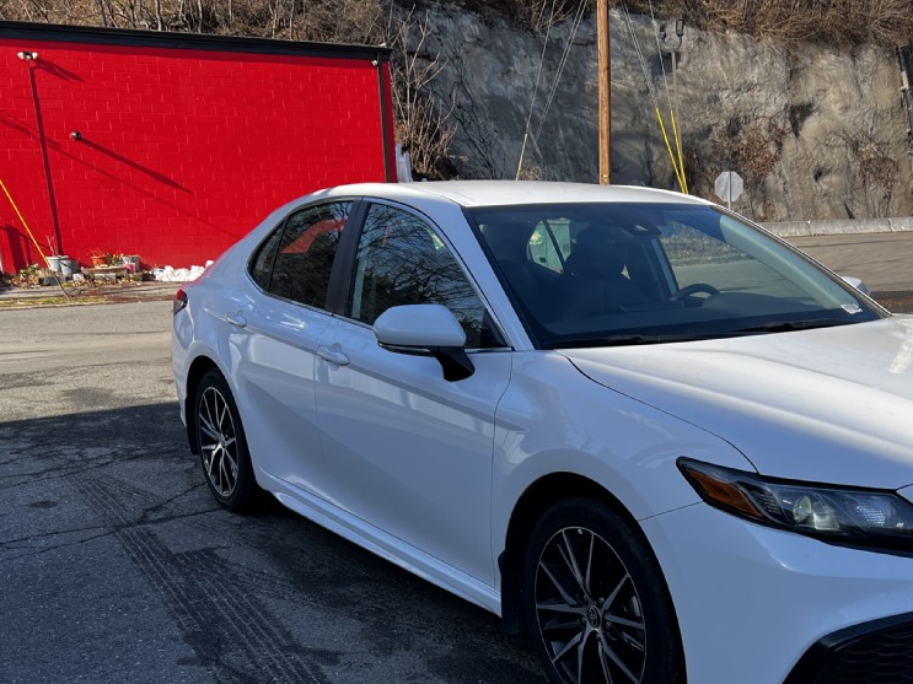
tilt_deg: -15.2
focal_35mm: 42
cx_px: 617
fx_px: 1108
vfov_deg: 33.4
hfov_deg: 44.1
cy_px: 543
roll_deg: -0.5
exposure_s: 1/1531
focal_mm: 5.7
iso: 50
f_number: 1.5
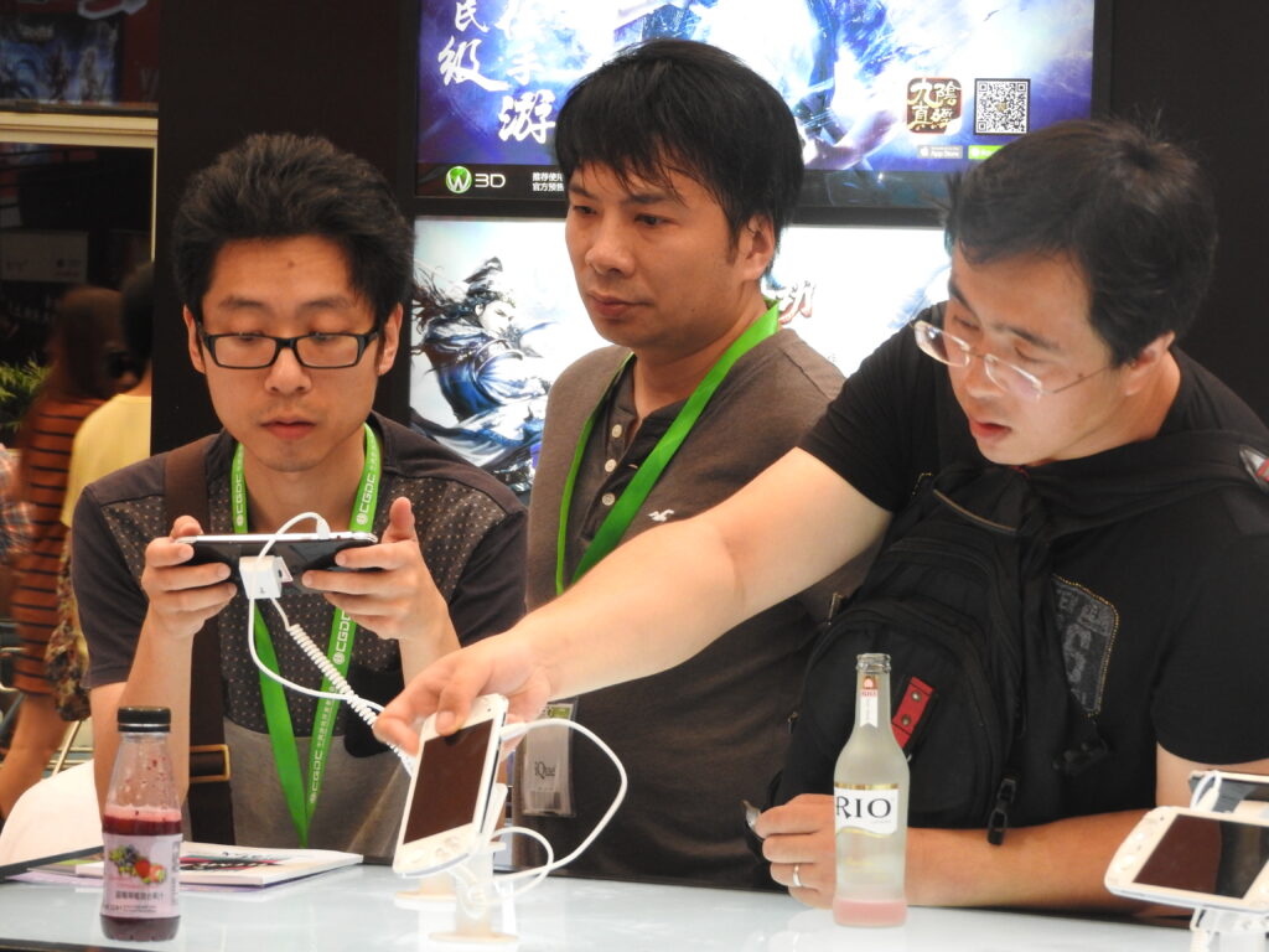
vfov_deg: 8.7
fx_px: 6232
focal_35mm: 170
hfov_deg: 11.6
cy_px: 476
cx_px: 634
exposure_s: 1/50
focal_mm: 30.5
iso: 400
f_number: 5.2
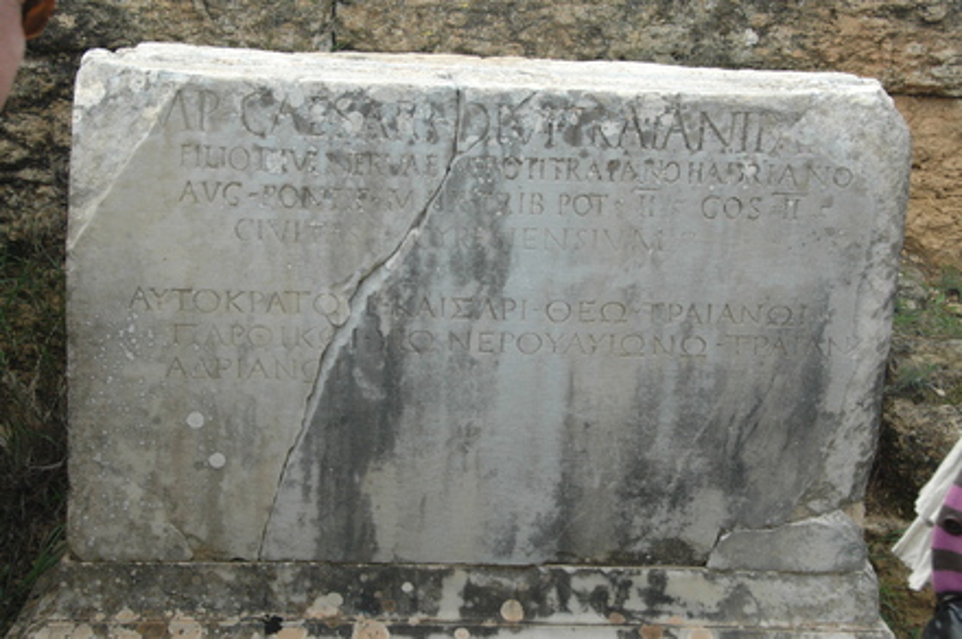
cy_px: 320
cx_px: 481
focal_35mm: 60
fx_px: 1601
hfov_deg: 33.4
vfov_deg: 22.6
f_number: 10
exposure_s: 1/400
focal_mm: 40
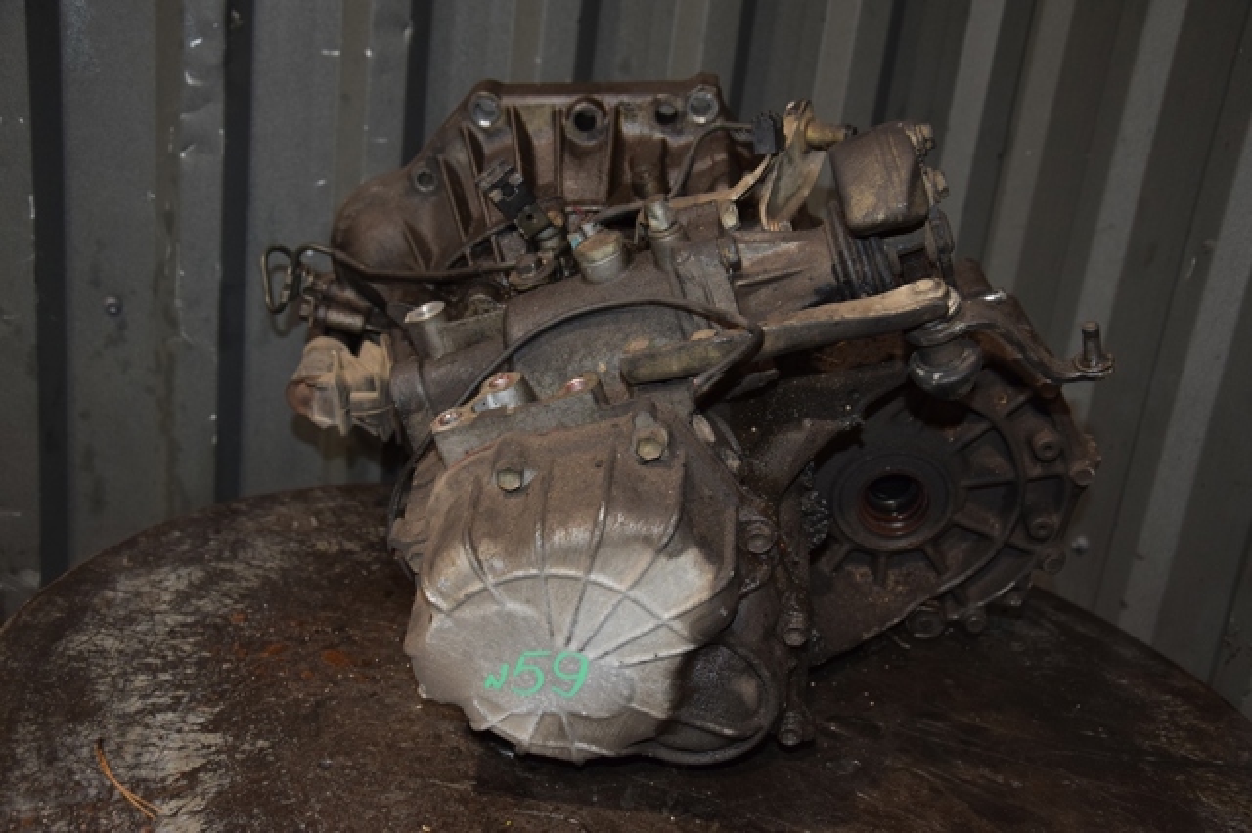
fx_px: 1356
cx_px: 626
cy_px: 416
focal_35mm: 39
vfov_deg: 34.2
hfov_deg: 49.6
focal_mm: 26
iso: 800
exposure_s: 1/60
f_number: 5
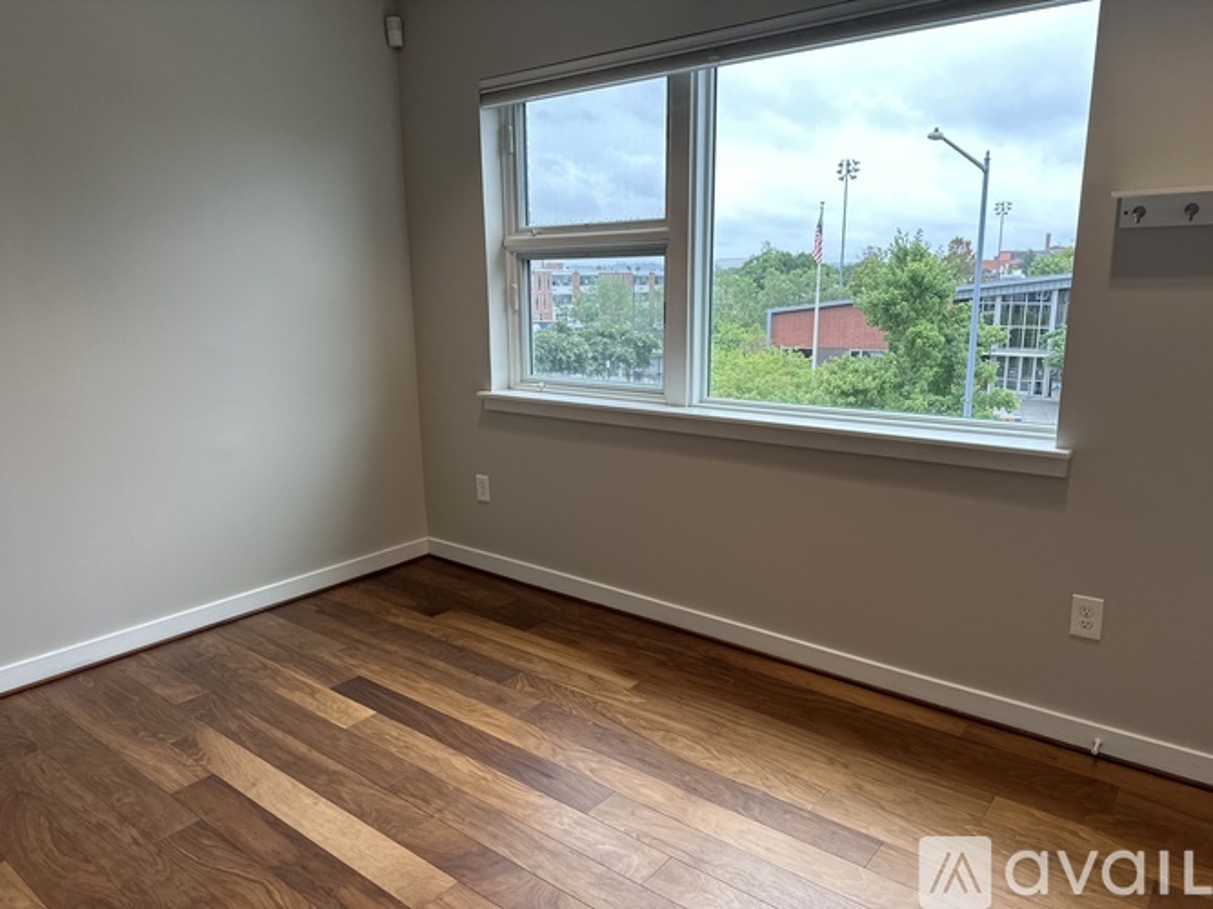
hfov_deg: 71.6
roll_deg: +1.4
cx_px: 606
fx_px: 841
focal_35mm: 24
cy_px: 454
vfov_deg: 56.8
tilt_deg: -11.6
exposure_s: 1/364
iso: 80
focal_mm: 6.86
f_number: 1.78
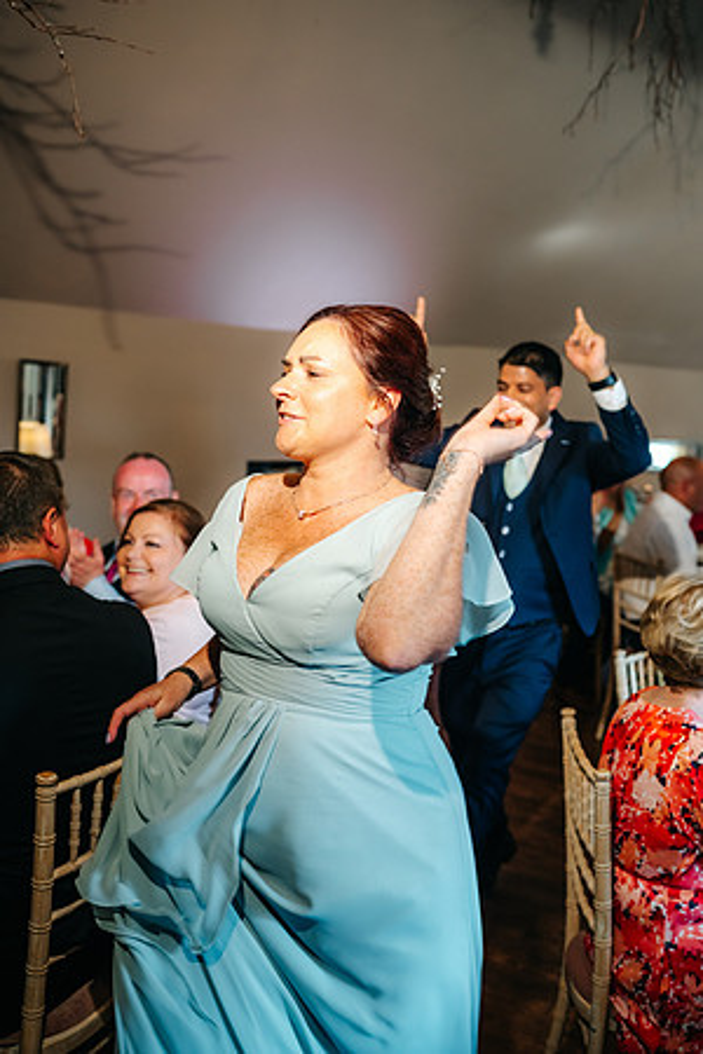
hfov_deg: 37.9
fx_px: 1025
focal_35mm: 35
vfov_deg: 54.4
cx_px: 352
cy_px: 527
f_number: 2.5
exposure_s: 1/200
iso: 640
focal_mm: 35
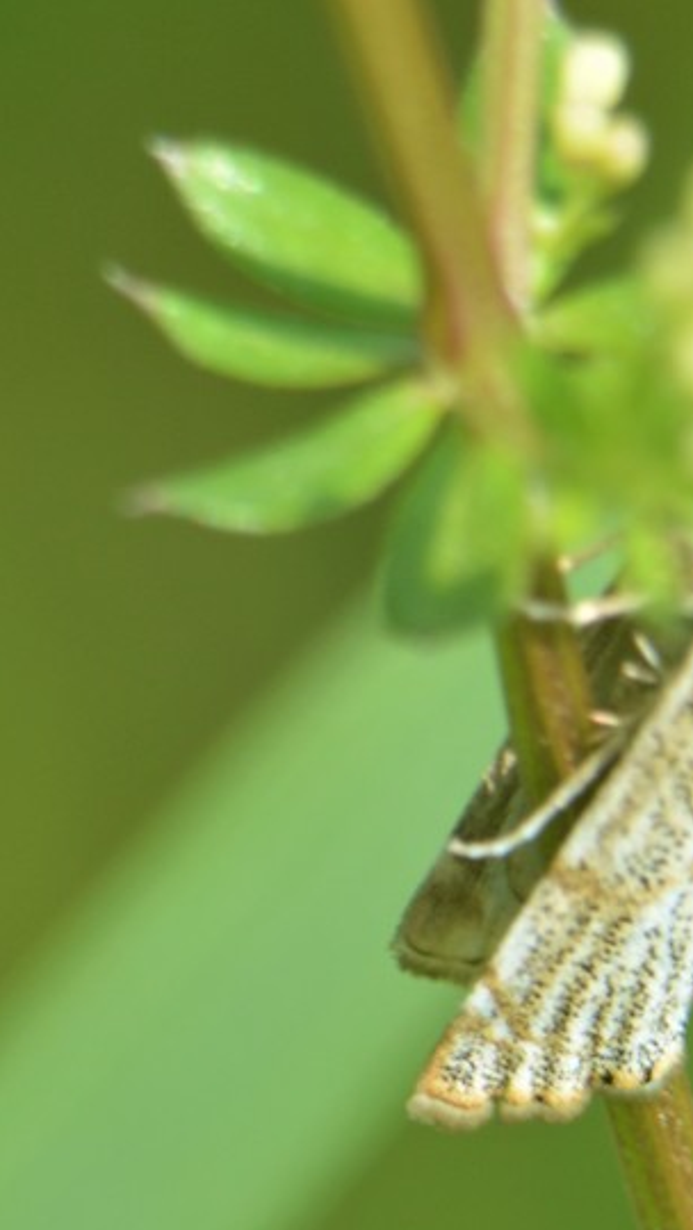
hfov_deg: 2.0
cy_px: 615
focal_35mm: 614
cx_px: 618
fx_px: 20045
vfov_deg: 3.5
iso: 160
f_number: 8
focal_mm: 220
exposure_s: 1/125
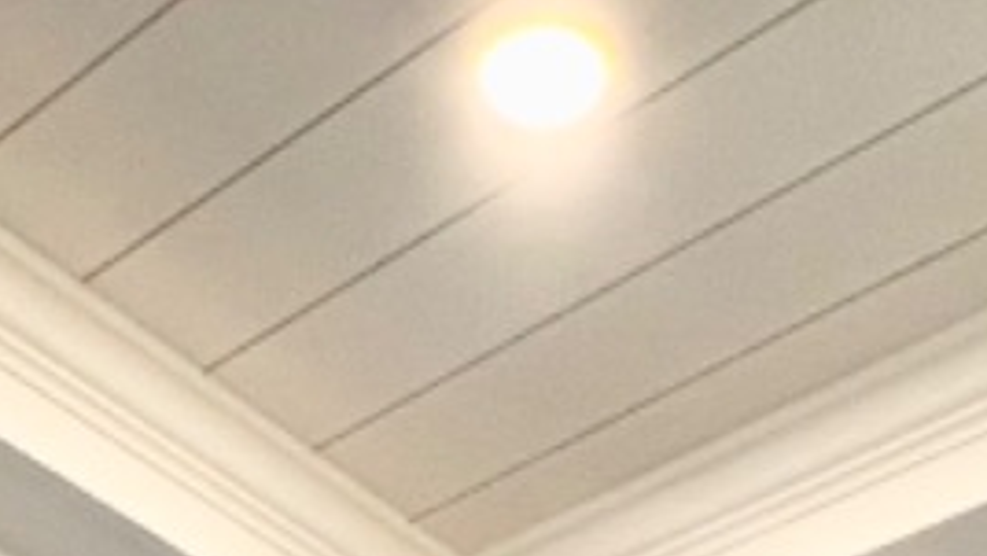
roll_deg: +0.0
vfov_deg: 9.3
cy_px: 1981
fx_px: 1990
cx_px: 497
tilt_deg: -5.0
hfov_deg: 27.9
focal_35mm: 76
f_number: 1.8
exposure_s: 1/120
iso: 125
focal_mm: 1.57
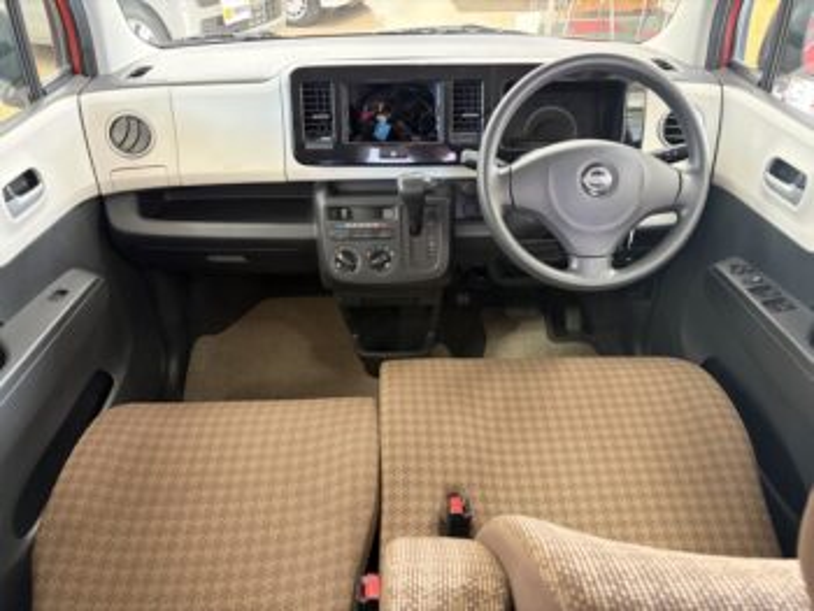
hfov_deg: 67.3
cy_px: 306
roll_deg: +1.2
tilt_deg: -36.3
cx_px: 407
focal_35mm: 26
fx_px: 612
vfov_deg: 53.1
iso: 500
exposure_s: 1/60
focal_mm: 5.96
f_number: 1.6
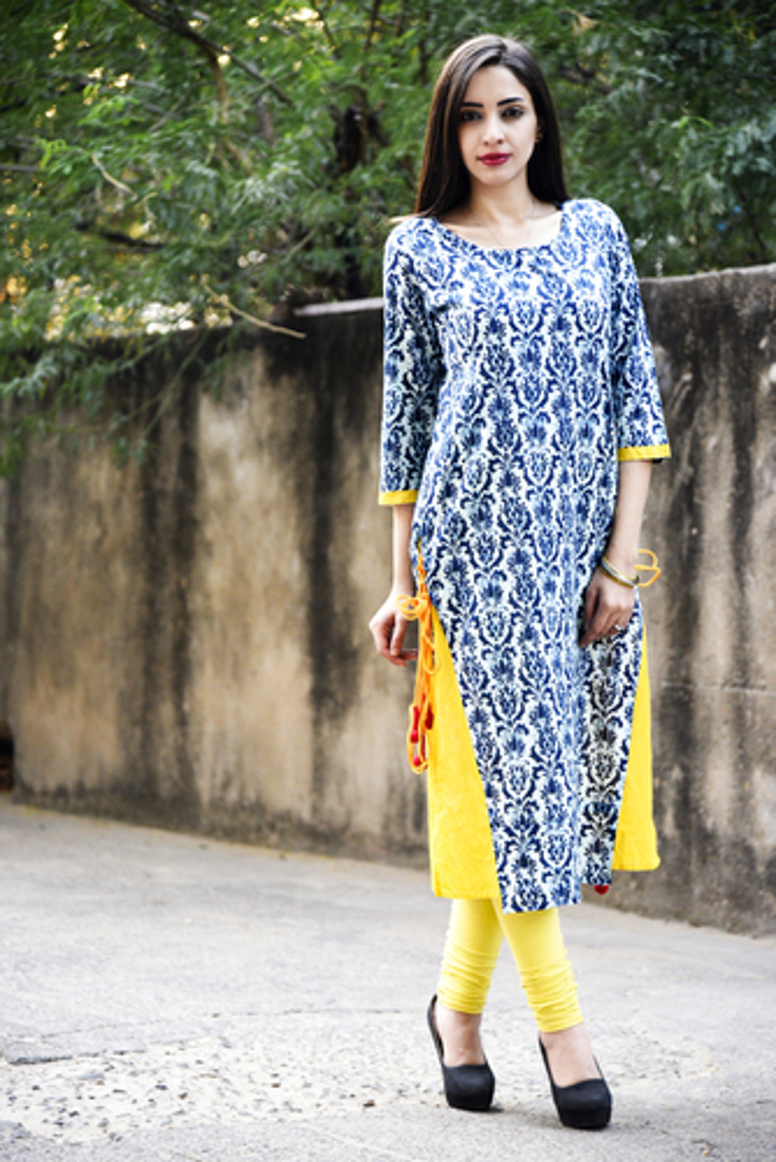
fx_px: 3164
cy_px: 581
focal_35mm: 98
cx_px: 388
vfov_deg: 20.8
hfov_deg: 14.0
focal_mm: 98
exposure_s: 1/100
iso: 1250
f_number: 4
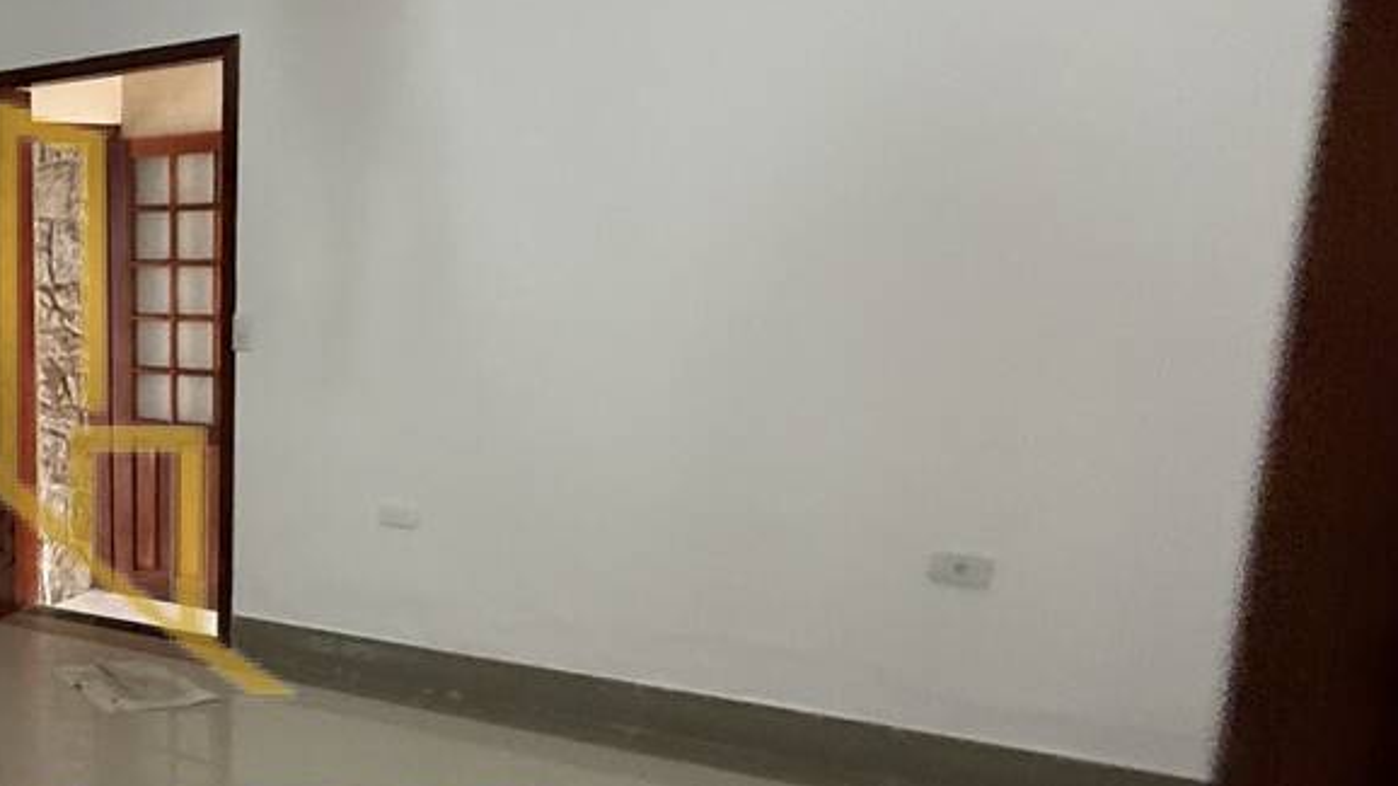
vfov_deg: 31.0
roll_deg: +0.3
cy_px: 522
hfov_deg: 40.1
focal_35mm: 38
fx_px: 1409
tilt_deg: -16.4
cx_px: -220
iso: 400
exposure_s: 1/60
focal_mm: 2.22
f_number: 2.2
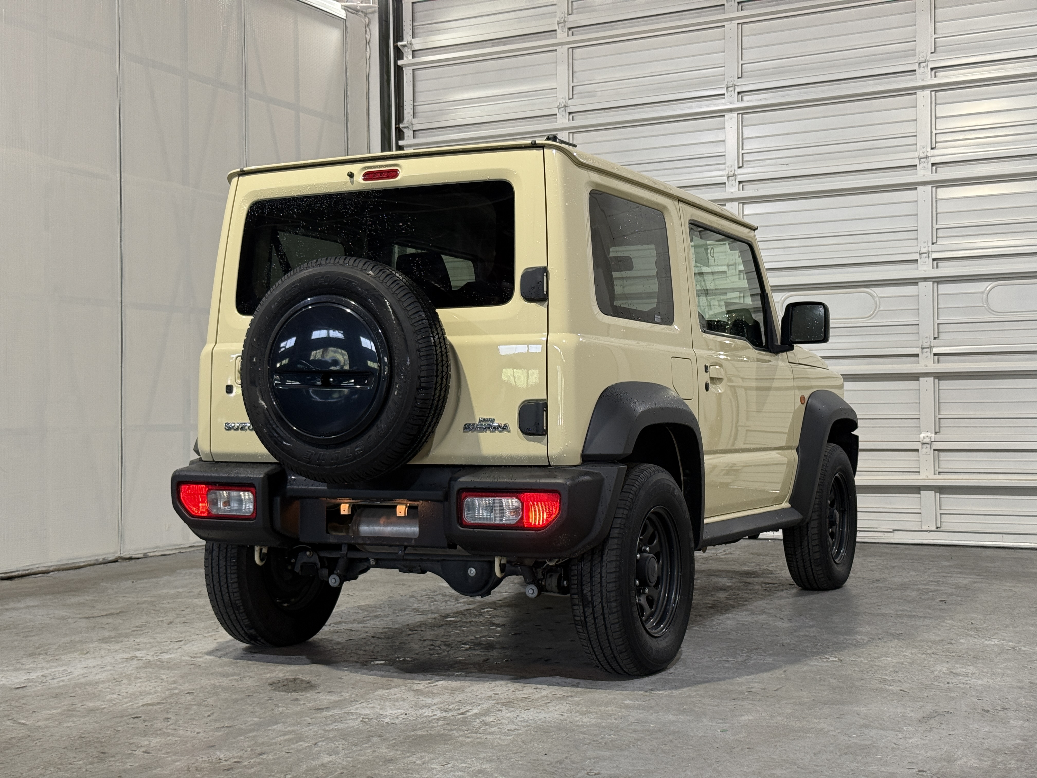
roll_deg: +0.4
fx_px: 1438
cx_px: 518
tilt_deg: +0.8
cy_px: 389
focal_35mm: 48
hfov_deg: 39.7
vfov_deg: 30.3
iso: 80
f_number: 1.78
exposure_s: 1/60
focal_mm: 6.76
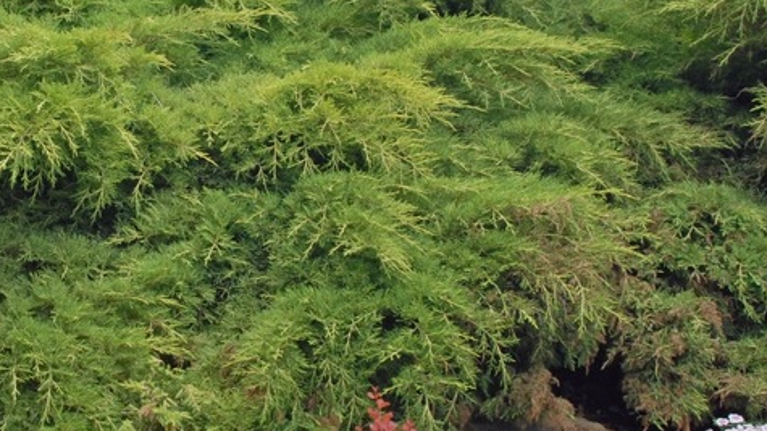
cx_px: 165
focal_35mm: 95
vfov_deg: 12.7
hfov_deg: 22.2
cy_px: 156
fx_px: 1932
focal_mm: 28
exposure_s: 1/180
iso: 400
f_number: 7.1
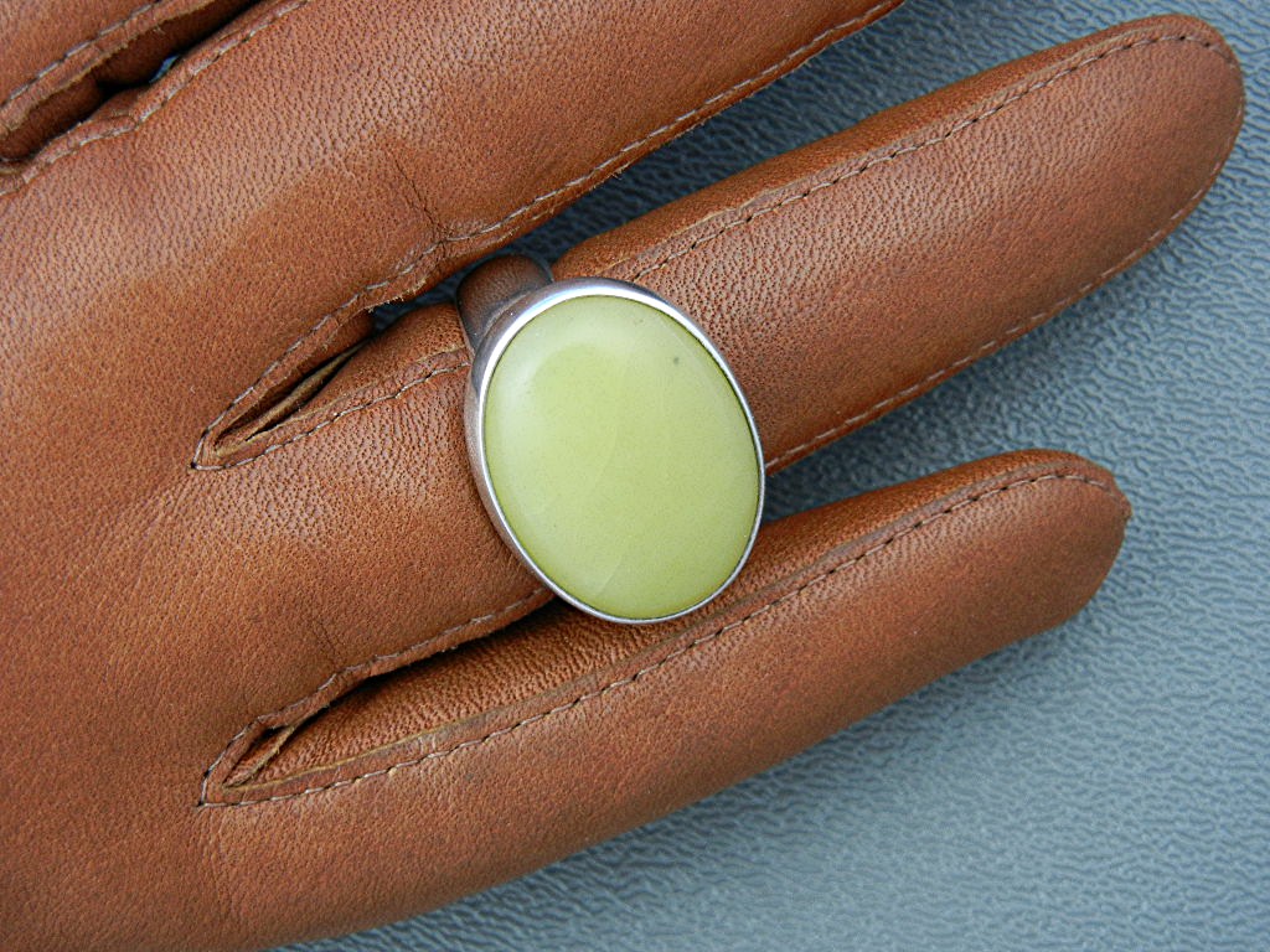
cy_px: 476
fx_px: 2825
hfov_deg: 25.3
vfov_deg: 19.1
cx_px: 635
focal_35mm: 77
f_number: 4.3
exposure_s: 1/4.3
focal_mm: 13.9
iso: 200
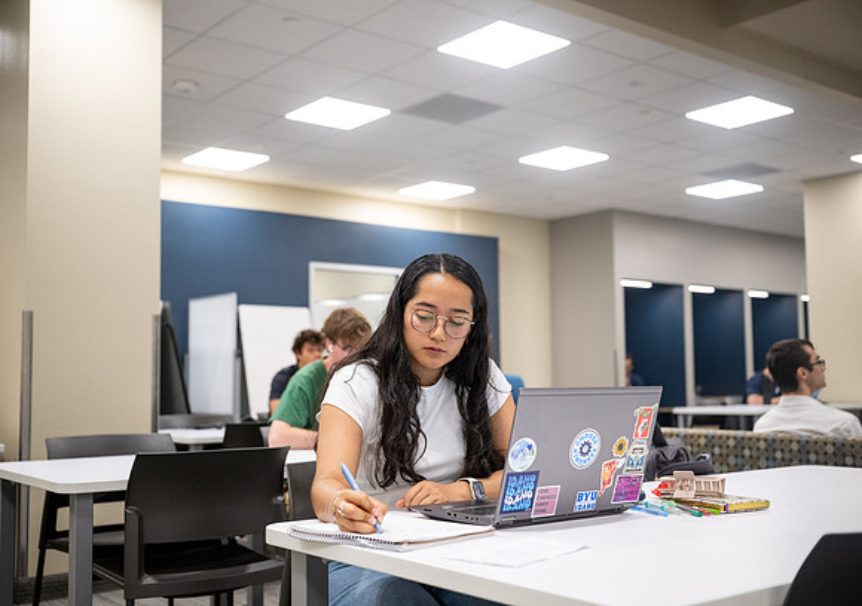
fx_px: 935
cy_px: 303
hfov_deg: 49.5
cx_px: 439
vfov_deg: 35.9
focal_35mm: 38
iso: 2000
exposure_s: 1/320
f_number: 2.8
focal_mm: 37
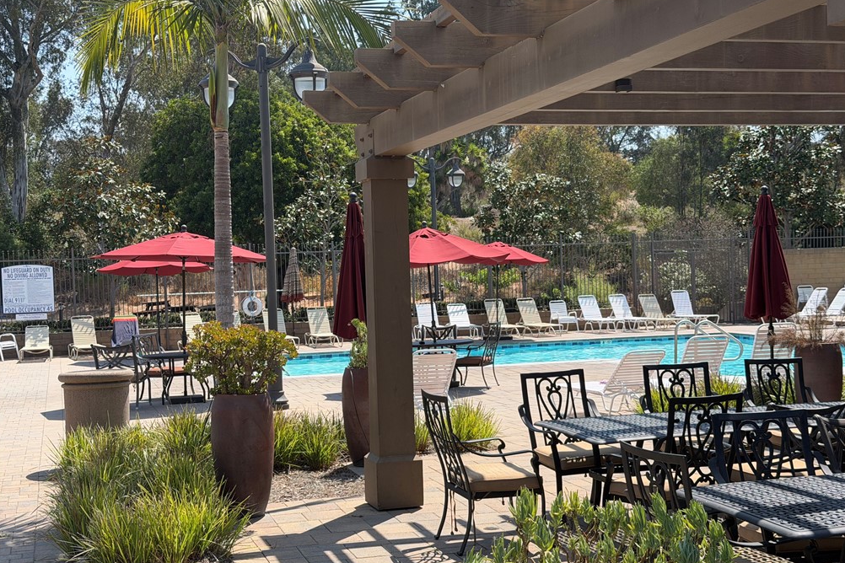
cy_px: 303
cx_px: 424
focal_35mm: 51
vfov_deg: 26.5
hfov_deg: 38.9
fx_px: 1197
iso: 64
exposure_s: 1/2342
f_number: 1.78
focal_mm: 6.76
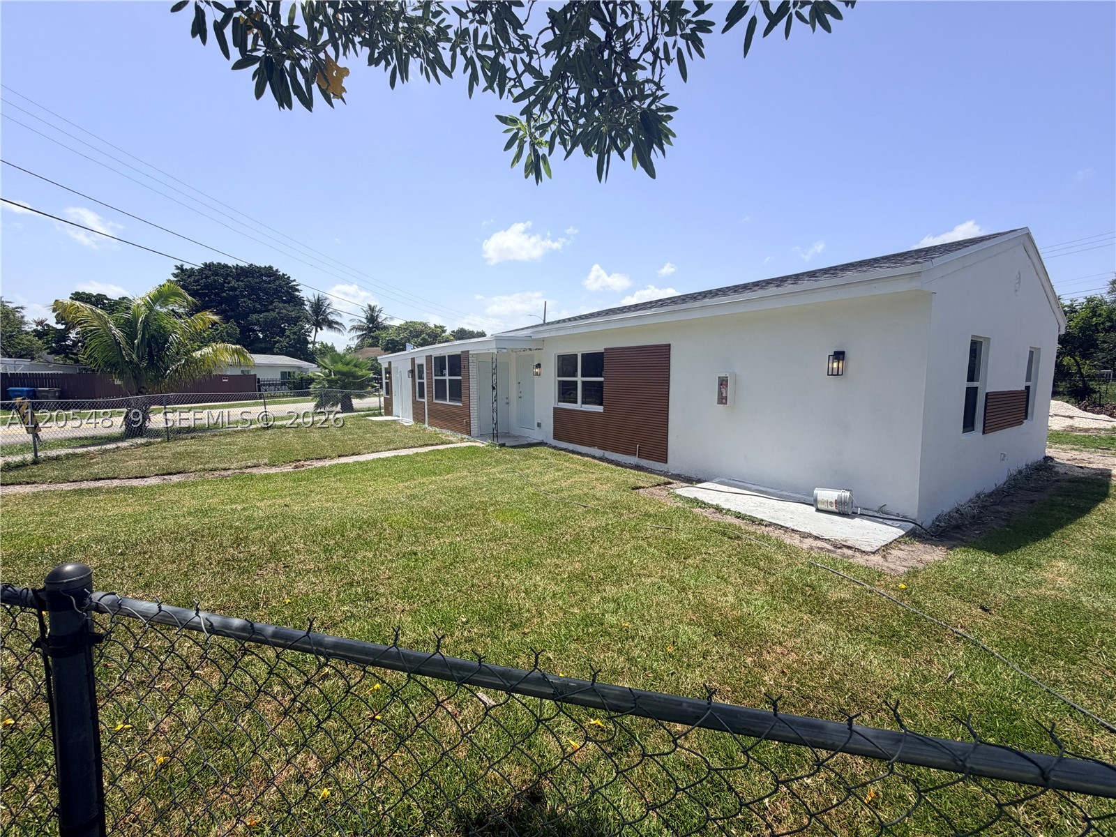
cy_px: 418
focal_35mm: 14
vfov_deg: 85.7
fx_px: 451
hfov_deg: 102.1
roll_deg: -1.0
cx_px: 558
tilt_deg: -8.9
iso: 20
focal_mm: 2.22
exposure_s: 1/942
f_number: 2.2
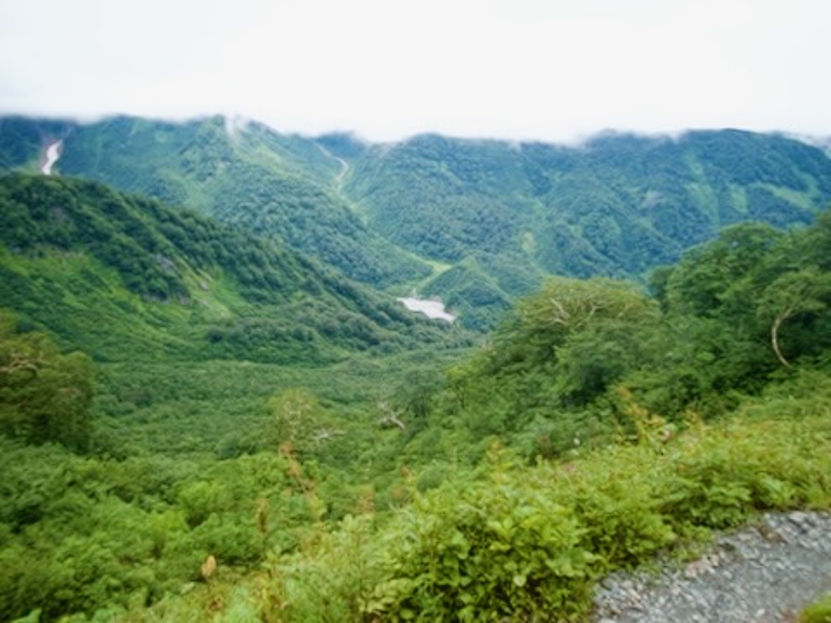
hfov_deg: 69.4
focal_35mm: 25
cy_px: 312
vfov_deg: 54.9
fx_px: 600
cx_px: 416
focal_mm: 4.5
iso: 100
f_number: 2
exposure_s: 1/160
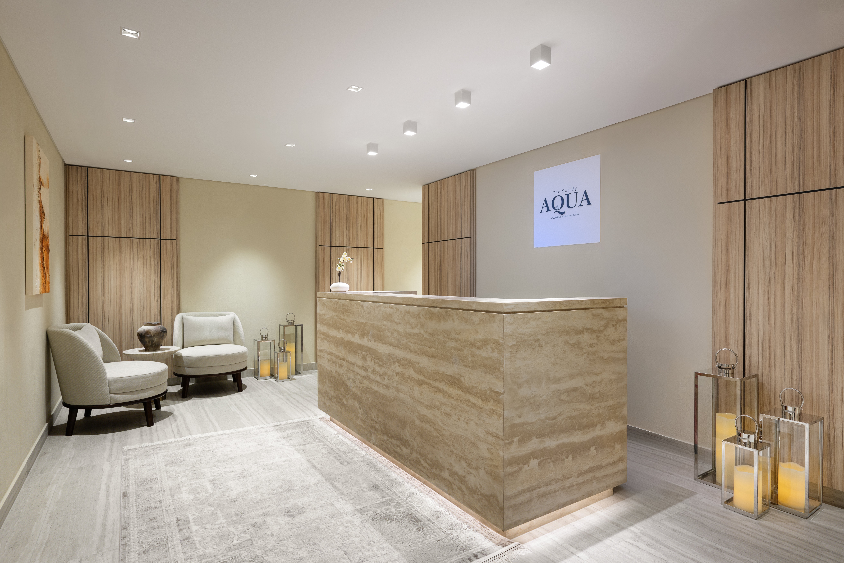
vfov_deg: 64.6
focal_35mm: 19
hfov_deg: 86.9
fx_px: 445
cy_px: 282
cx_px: 422
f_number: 11
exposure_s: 4
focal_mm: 19
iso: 100
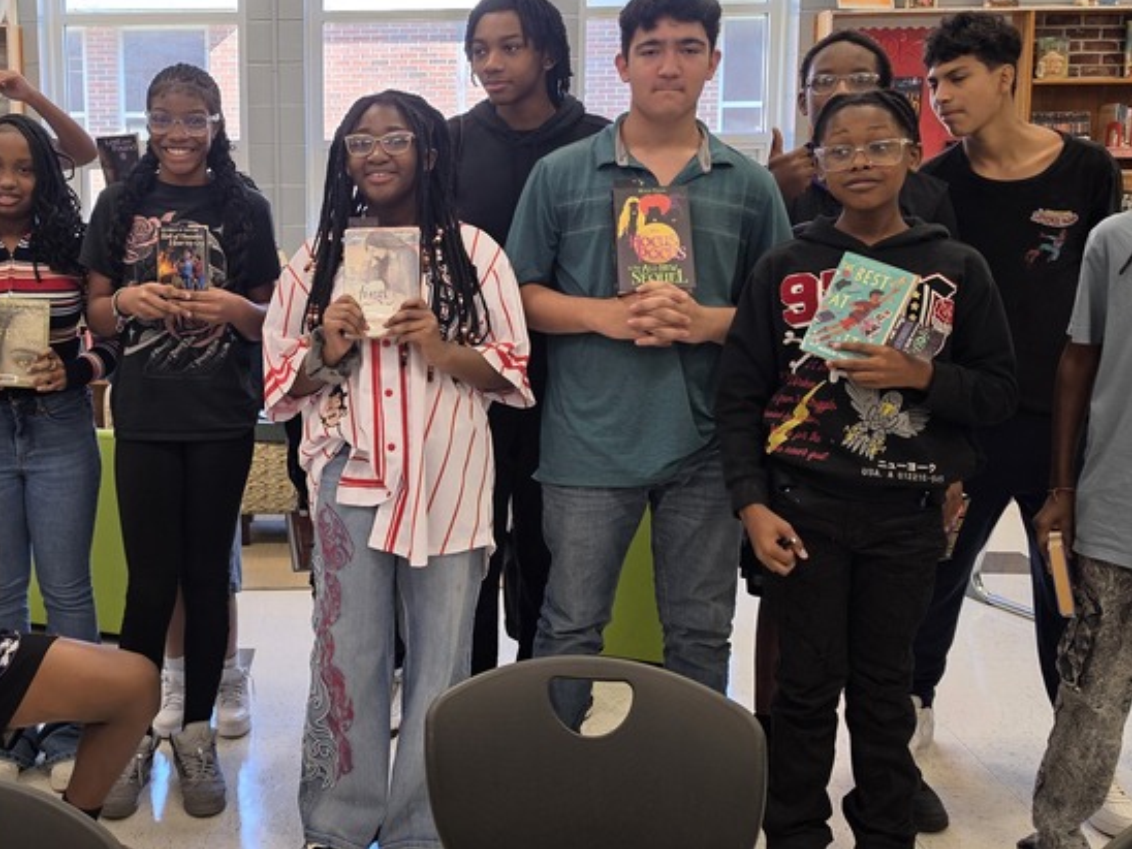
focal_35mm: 43
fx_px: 1406
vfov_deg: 33.5
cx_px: 308
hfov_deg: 42.7
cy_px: 355
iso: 64
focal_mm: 6.5
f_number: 1.4
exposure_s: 1/120
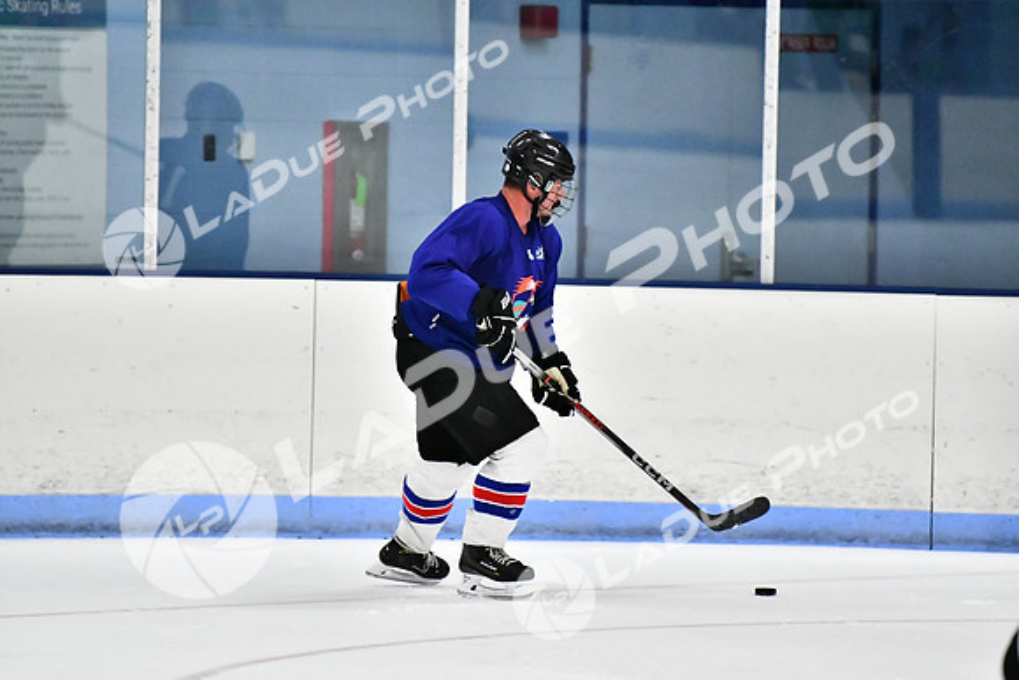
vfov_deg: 4.6
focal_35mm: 300
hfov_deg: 6.9
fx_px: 8493
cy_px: 340
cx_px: 510
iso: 8000
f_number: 2.8
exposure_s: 1/1600
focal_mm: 200
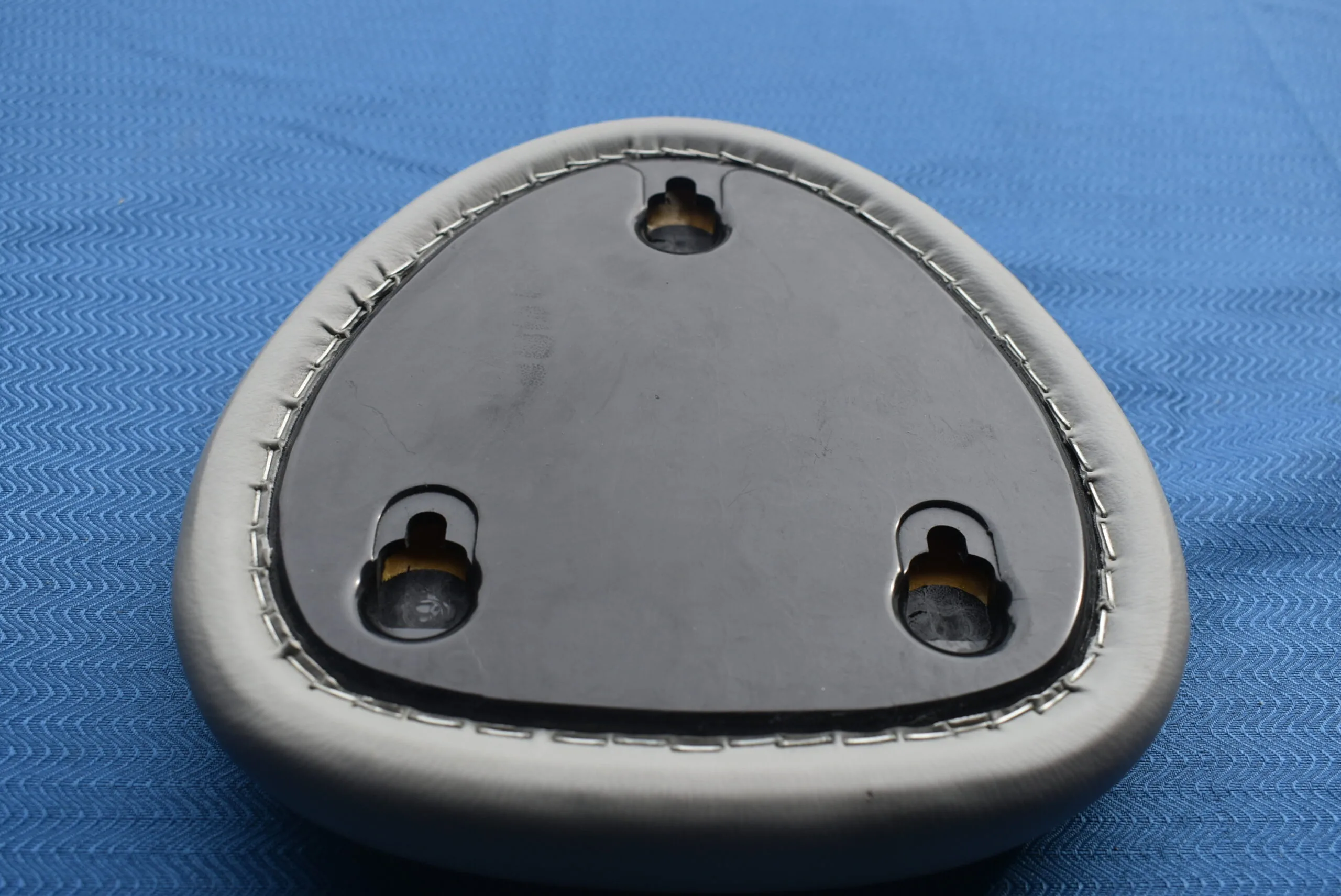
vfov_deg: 36.9
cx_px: 670
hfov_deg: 53.1
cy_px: 448
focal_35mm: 36
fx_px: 1342
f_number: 6.3
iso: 200
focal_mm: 24
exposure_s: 1/250
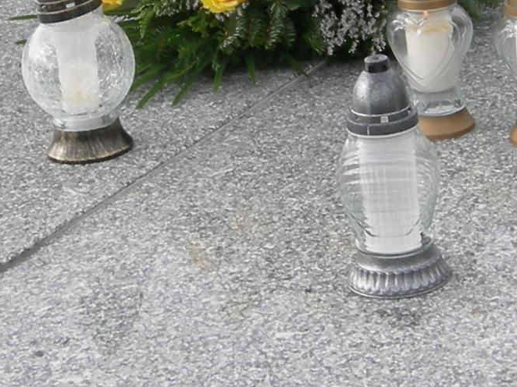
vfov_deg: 10.4
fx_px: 2105
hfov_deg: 14.0
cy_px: -27
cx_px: 267
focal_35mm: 141
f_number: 4.8
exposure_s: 1/134
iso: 64
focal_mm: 7.5
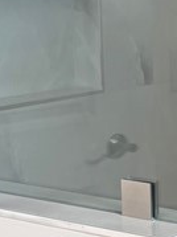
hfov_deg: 9.6
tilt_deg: -9.7
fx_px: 1017
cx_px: 272
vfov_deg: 13.2
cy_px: 154
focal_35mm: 149
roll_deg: -0.6
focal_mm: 5.96
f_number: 1.6
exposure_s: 1/145
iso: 32
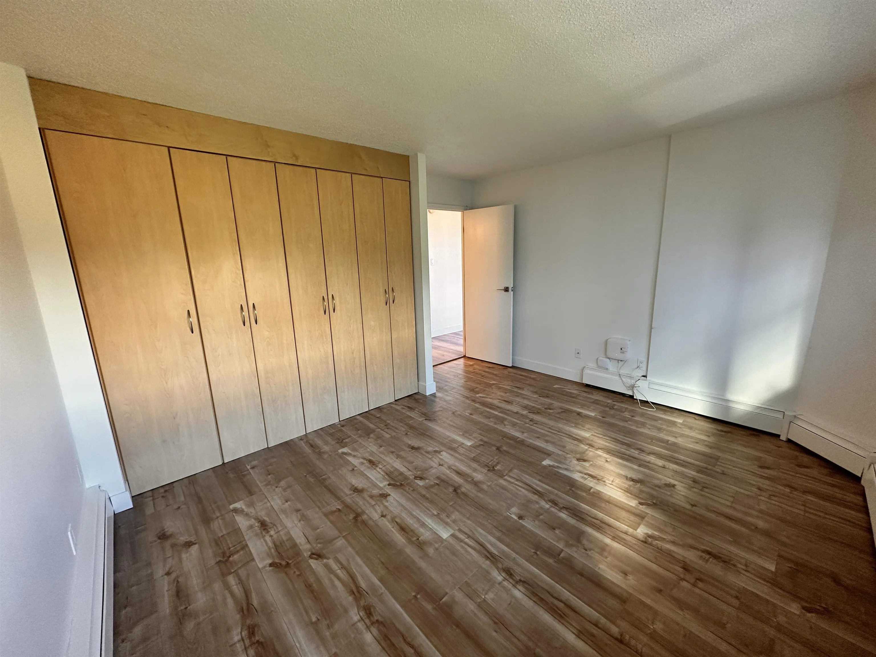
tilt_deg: -11.6
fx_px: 354
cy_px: 328
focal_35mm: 14
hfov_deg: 102.1
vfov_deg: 85.7
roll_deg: +1.9
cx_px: 438
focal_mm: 2.22
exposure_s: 1/60
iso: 200
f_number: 2.2
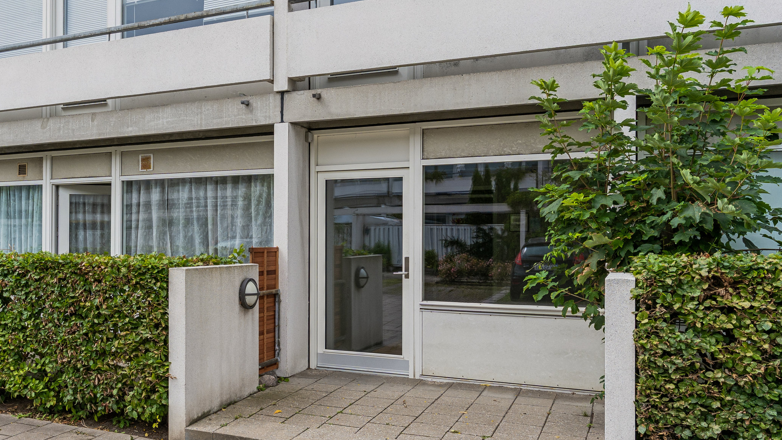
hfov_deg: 59.6
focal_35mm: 32
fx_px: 664
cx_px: 262
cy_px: 264
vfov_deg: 36.5
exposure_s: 1/750
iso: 320
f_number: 6.7
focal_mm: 21
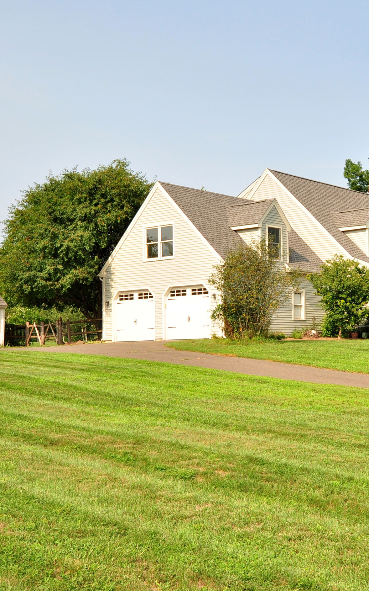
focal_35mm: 47
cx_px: 216
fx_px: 756
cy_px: 297
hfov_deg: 27.4
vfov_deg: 42.6
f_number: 8
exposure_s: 1/320
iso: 250
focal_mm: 20
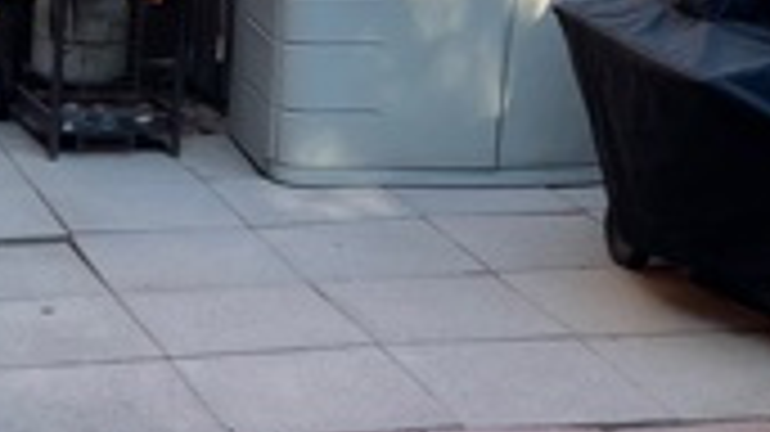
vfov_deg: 11.3
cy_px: -45
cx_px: 257
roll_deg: -2.4
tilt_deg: -7.2
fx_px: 2163
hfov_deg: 20.1
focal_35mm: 106
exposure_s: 1/686
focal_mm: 4.2
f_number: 1.6
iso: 32
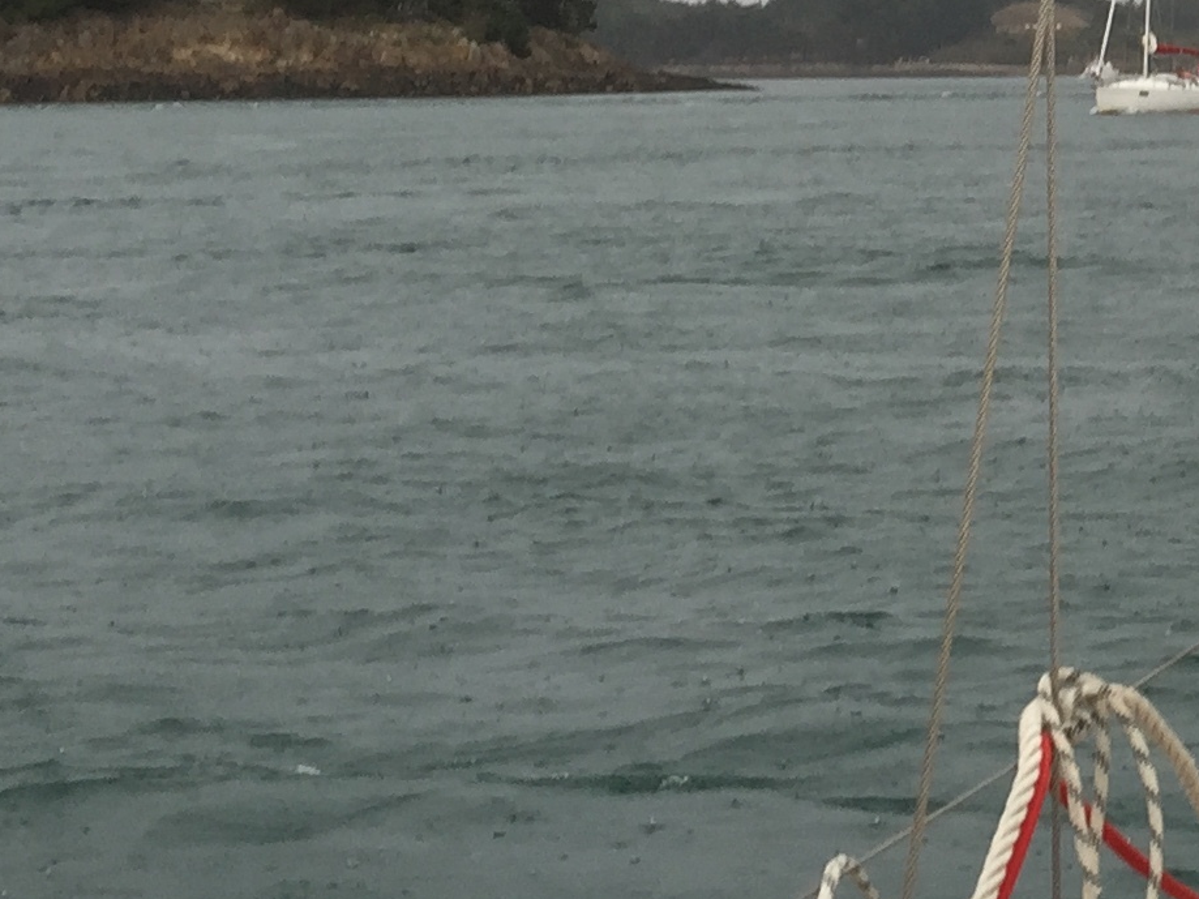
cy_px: -201
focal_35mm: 103
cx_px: 1707
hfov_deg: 17.5
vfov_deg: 13.9
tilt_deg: +4.2
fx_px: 3567
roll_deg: +0.4
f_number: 2.2
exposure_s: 1/142
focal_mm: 4.15
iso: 32
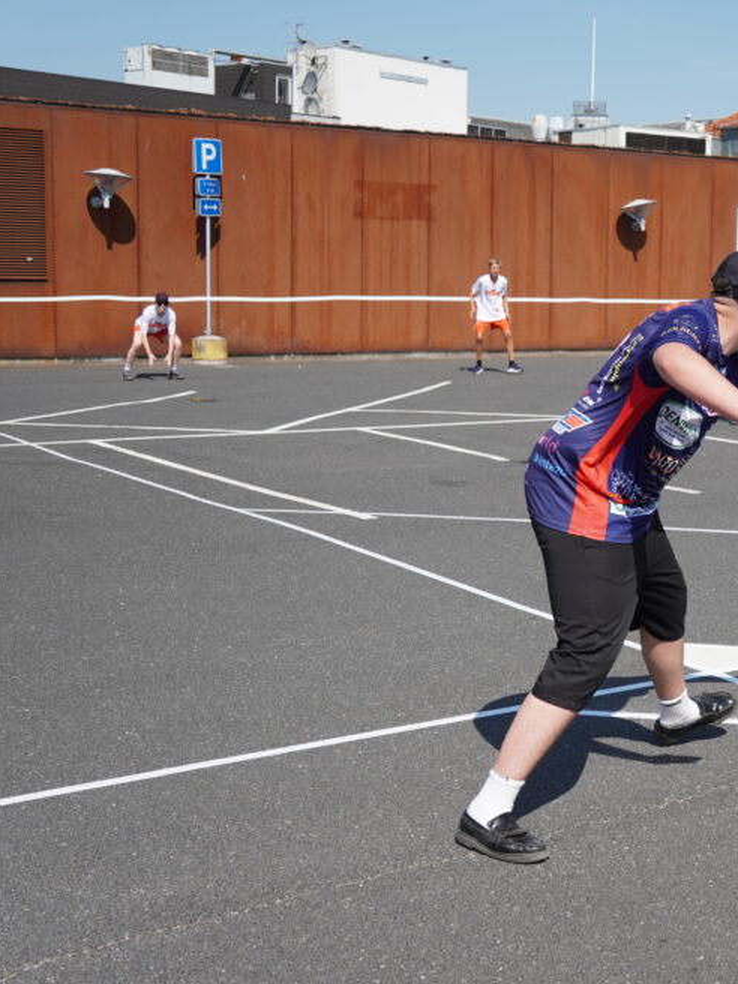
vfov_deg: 37.0
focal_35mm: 52
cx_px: 693
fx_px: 1471
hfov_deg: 27.0
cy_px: 476
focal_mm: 23
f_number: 4
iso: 200
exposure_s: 1/2000
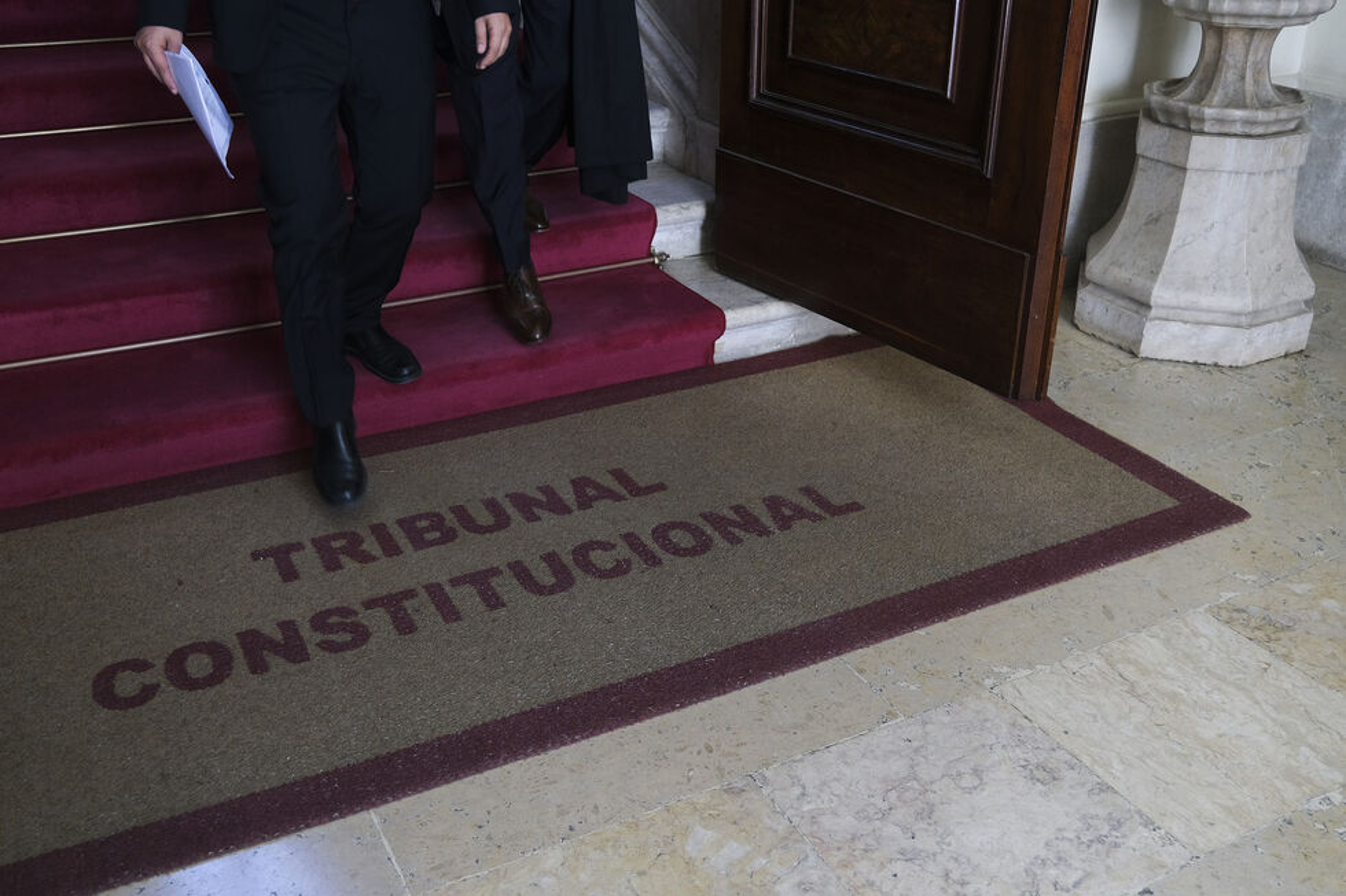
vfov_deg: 43.6
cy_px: 448
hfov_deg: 61.9
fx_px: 1121
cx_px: 673
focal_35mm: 30
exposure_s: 1/160
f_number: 2.8
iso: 1250
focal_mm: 20
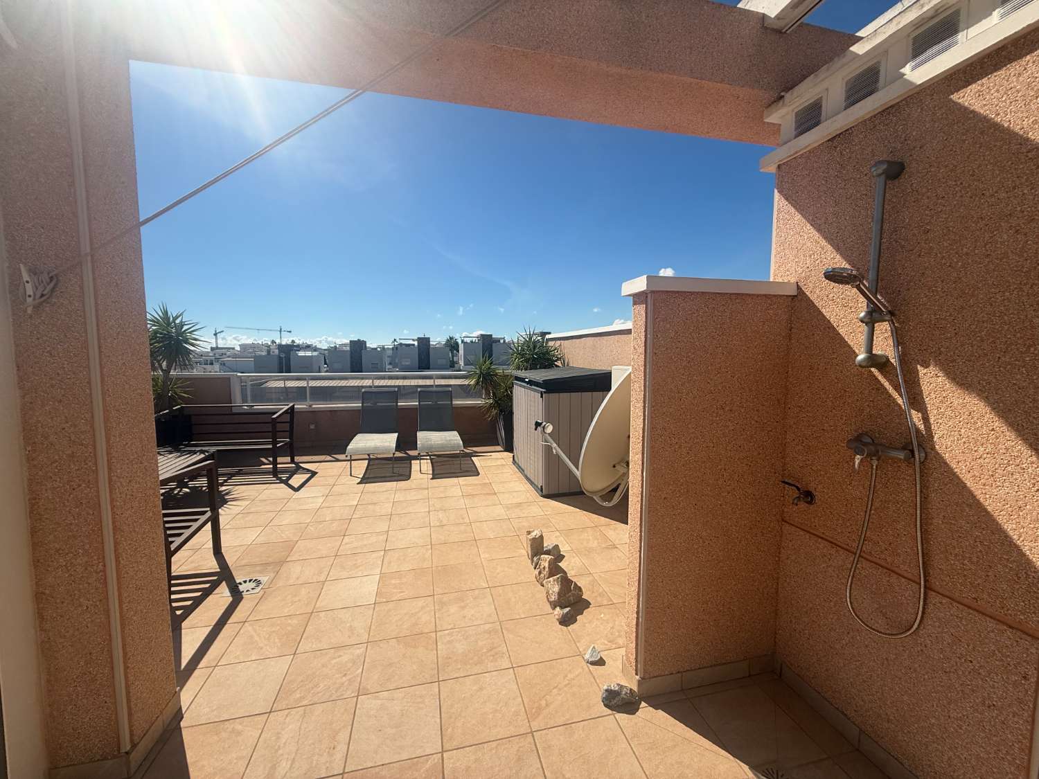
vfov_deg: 85.7
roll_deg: +0.4
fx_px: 420
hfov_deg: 102.1
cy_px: 390
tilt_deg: -4.1
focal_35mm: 14
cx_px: 520
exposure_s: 1/4149
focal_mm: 2.22
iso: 50
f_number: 2.2
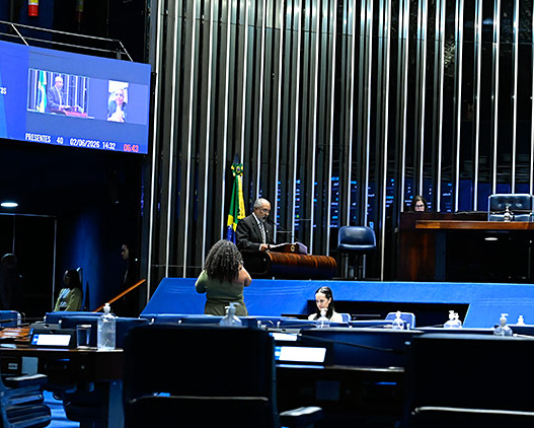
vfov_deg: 14.4
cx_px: 433
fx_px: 1692
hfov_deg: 17.8
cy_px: 232
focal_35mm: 107
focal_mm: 70
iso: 6400
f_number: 5
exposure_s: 1/100
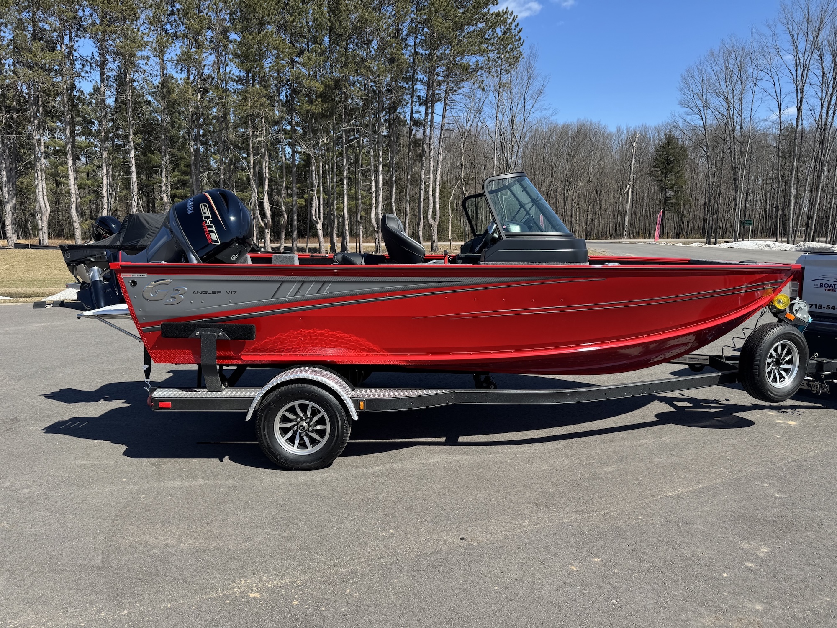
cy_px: 314
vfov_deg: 56.8
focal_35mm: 24
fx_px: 580
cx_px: 418
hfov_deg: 71.6
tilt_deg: -7.0
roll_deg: +0.3
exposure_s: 1/2506
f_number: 1.78
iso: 80
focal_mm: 6.76
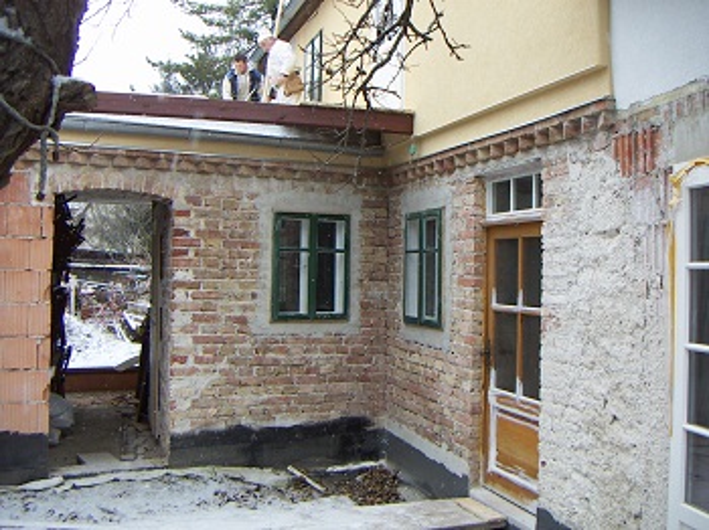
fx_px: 737
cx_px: 354
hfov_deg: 51.4
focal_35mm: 36
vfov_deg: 39.6
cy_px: 265
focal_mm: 4.7
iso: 50
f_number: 2.8
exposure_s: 1/60
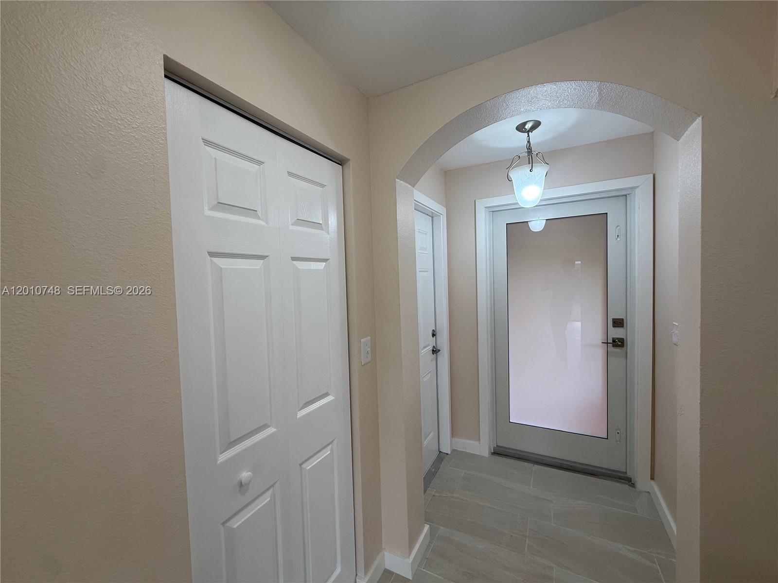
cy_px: 292
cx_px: 389
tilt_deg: -1.8
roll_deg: +1.5
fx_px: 315
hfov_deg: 102.1
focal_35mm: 14
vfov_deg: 85.7
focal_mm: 2.22
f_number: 2.2
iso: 80
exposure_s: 1/120
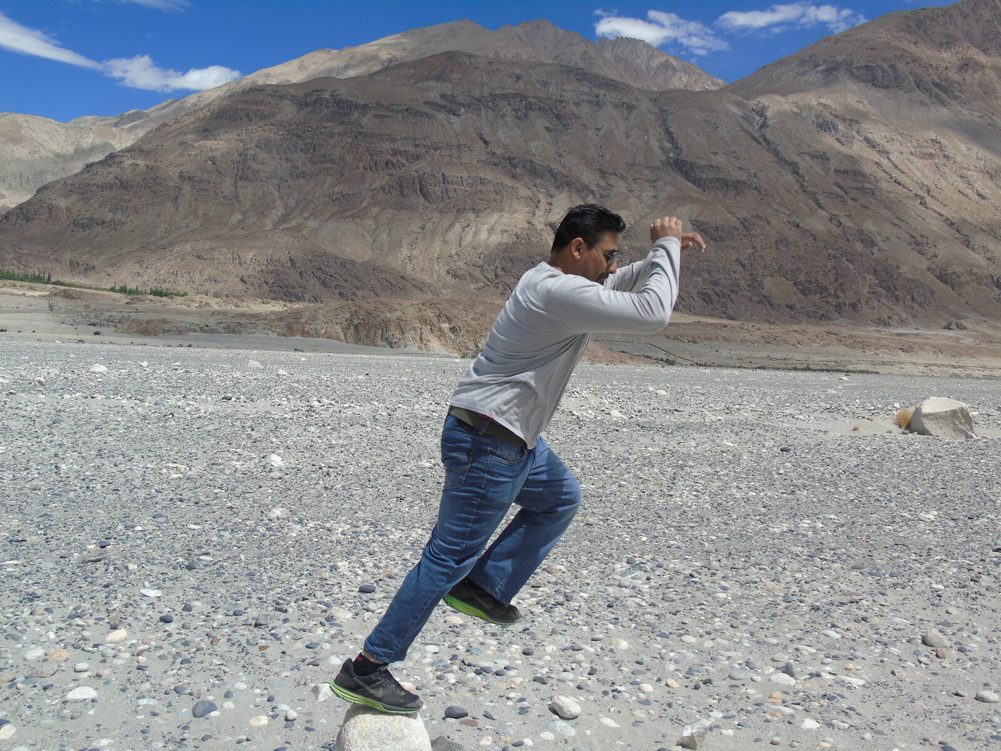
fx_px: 983
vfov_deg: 41.8
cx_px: 500
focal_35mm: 34
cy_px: 376
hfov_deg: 54.0
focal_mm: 6.1
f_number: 3.8
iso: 80
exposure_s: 1/1000
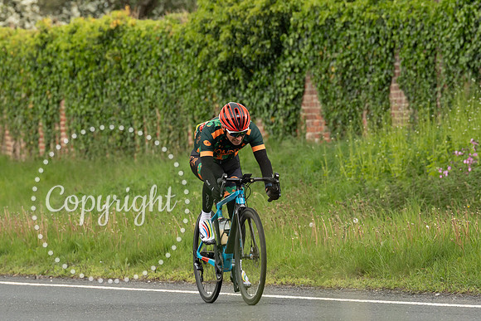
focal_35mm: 384
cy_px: 151
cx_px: 218
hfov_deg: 5.4
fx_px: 5128
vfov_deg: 3.6
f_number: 4.5
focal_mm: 200
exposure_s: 1/1000
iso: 1000
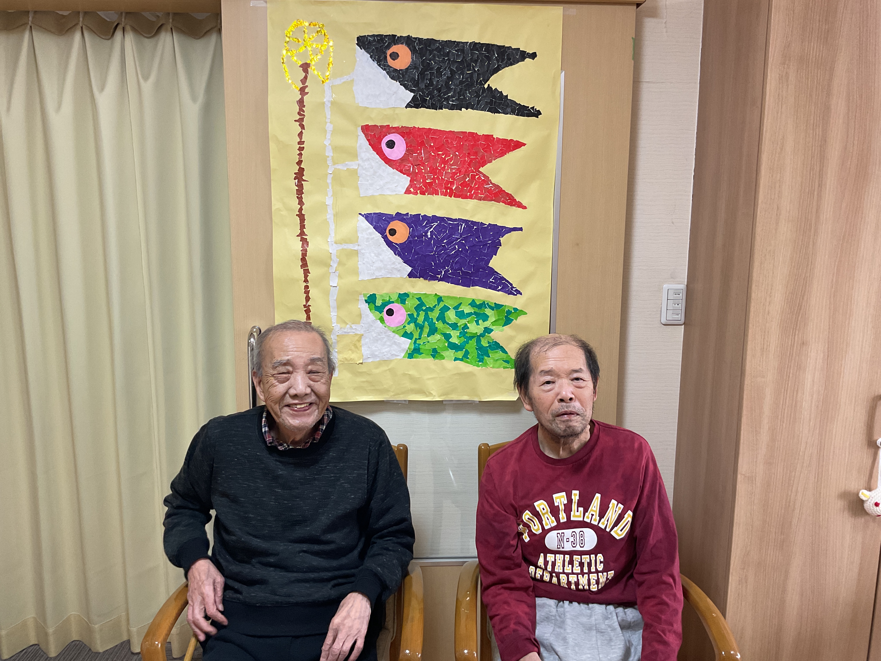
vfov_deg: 48.2
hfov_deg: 61.7
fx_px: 738
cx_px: 440
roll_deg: -1.2
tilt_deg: -9.8
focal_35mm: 29
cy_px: 330
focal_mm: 3
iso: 80
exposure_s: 1/60
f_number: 1.8
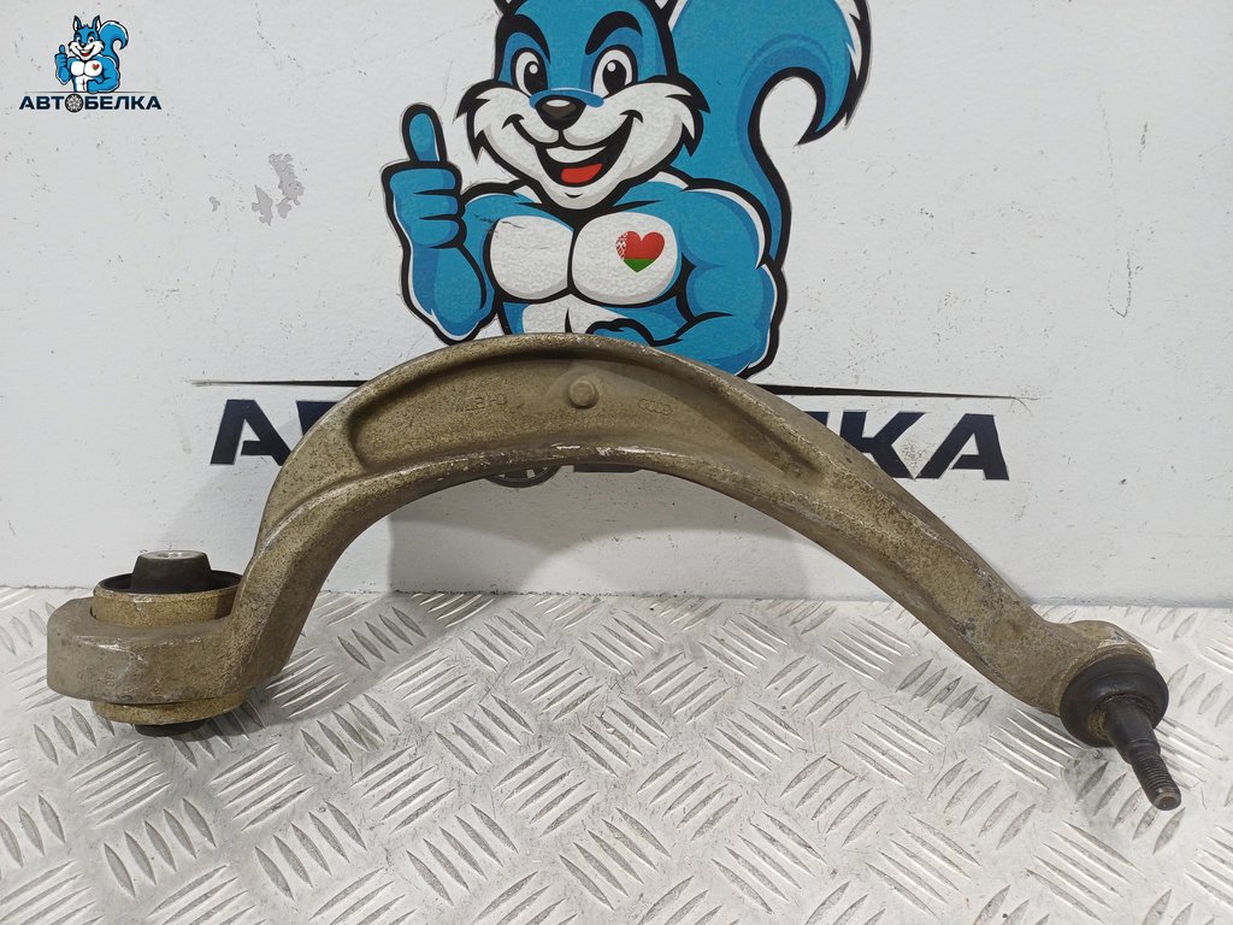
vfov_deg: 54.9
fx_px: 890
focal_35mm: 25
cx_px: 616
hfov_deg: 69.4
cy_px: 462
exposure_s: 1/50
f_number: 1.8
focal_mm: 4.65
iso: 160
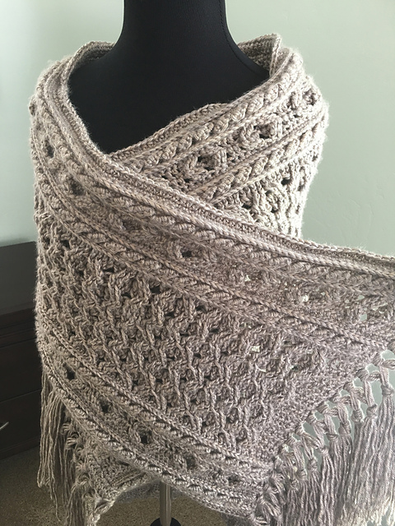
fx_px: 441
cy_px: 263
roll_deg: -2.9
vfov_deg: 61.7
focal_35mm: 29
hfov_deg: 48.2
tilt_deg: -24.4
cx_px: 198
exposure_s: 1/15
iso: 32
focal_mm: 4.15
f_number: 2.2
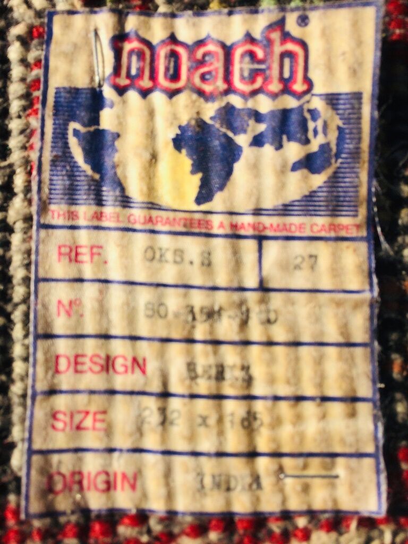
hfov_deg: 48.2
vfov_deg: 61.7
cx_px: 204
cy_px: 272
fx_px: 456
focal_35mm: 29
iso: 32
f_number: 2.2
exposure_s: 1/2160
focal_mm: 4.15
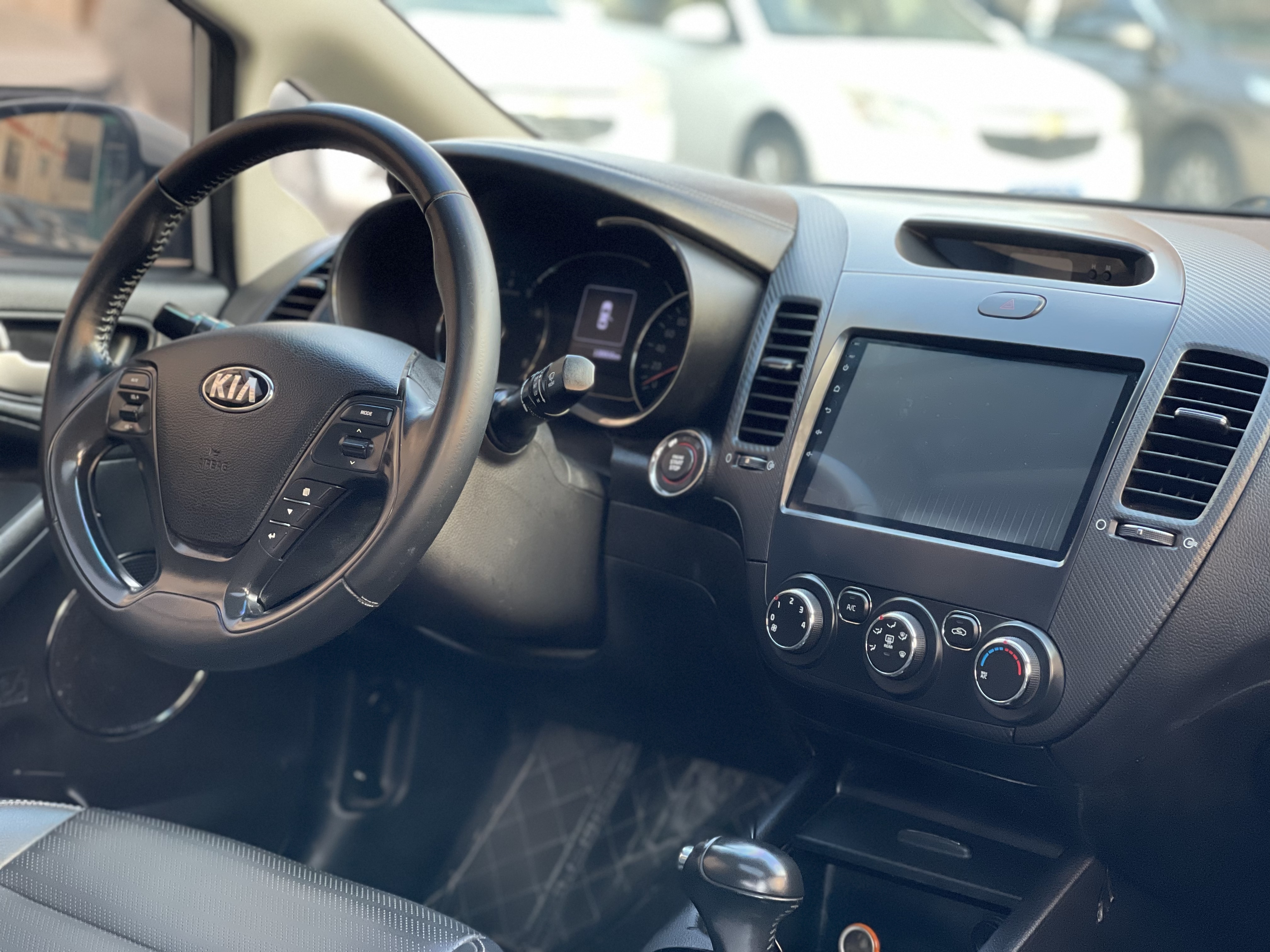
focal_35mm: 64
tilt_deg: -12.3
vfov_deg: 22.9
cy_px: 476
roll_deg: -3.0
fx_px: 2348
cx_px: 635
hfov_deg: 30.3
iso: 250
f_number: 2.2
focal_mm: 7.5
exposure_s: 1/78
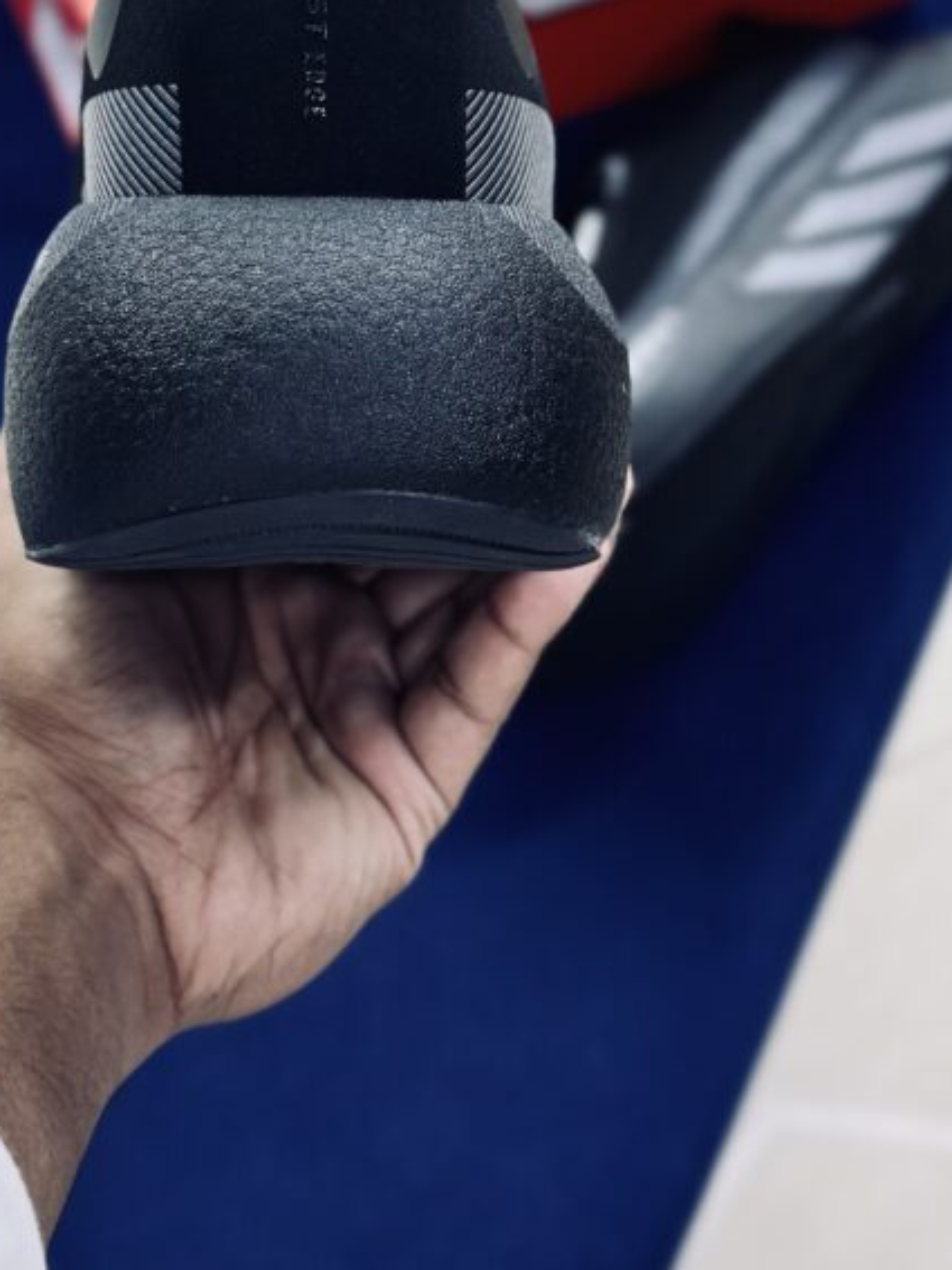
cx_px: 287
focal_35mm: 79
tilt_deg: -59.4
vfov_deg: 24.4
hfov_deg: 18.6
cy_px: 290
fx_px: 2898
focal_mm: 6.86
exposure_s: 1/100
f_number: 1.78
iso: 100
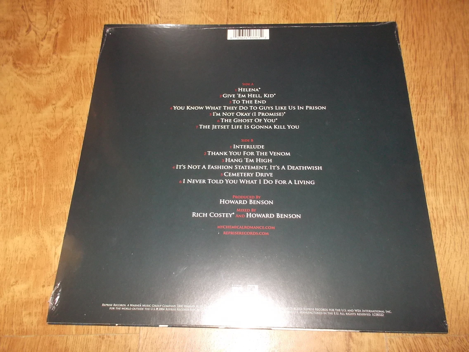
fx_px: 393
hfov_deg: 61.7
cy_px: 176
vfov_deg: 48.2
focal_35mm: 29
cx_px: 234
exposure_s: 1/30
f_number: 3.3
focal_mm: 4.1
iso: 200
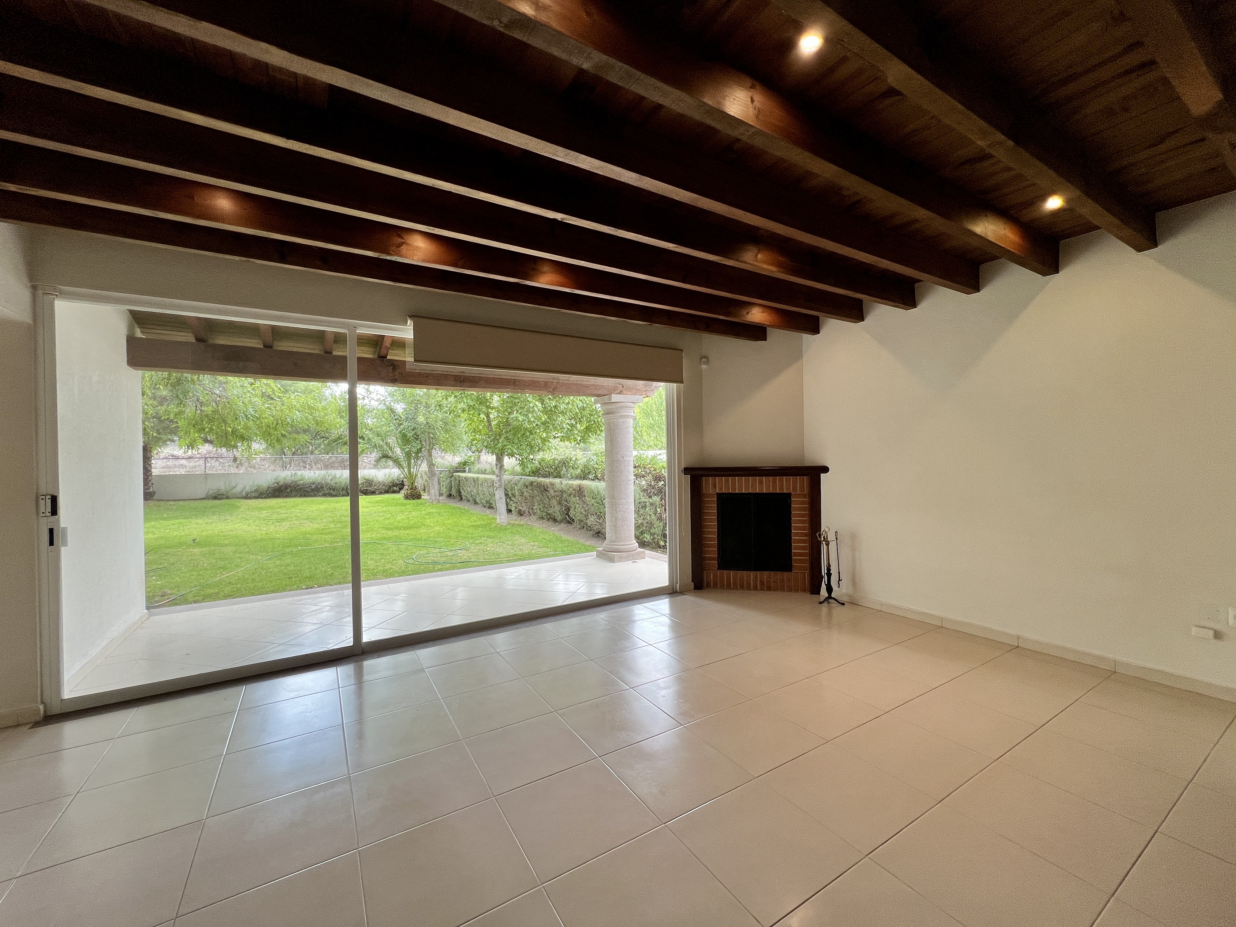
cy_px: 464
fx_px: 464
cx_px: 618
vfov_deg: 89.9
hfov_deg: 106.2
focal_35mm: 13
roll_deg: +0.5
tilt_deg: -0.5
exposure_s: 1/120
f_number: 1.8
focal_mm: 1.57
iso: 64
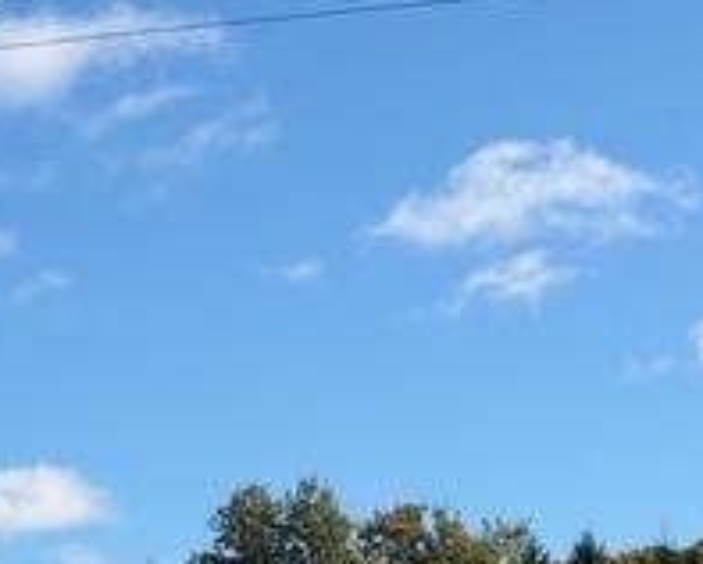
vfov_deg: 10.1
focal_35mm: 152
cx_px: -368
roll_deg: +1.3
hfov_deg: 12.1
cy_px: 621
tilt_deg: +6.7
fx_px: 3166
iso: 64
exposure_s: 1/3953
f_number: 1.8
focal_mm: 6.93
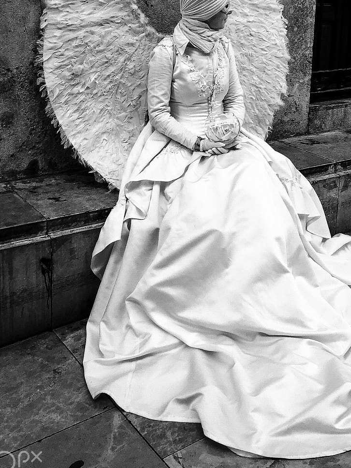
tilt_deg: -11.0
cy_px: 138
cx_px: 213
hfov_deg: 30.2
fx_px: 649
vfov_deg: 39.0
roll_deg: -1.0
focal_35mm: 48
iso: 32
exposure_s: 1/134
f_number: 2.2
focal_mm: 4.15
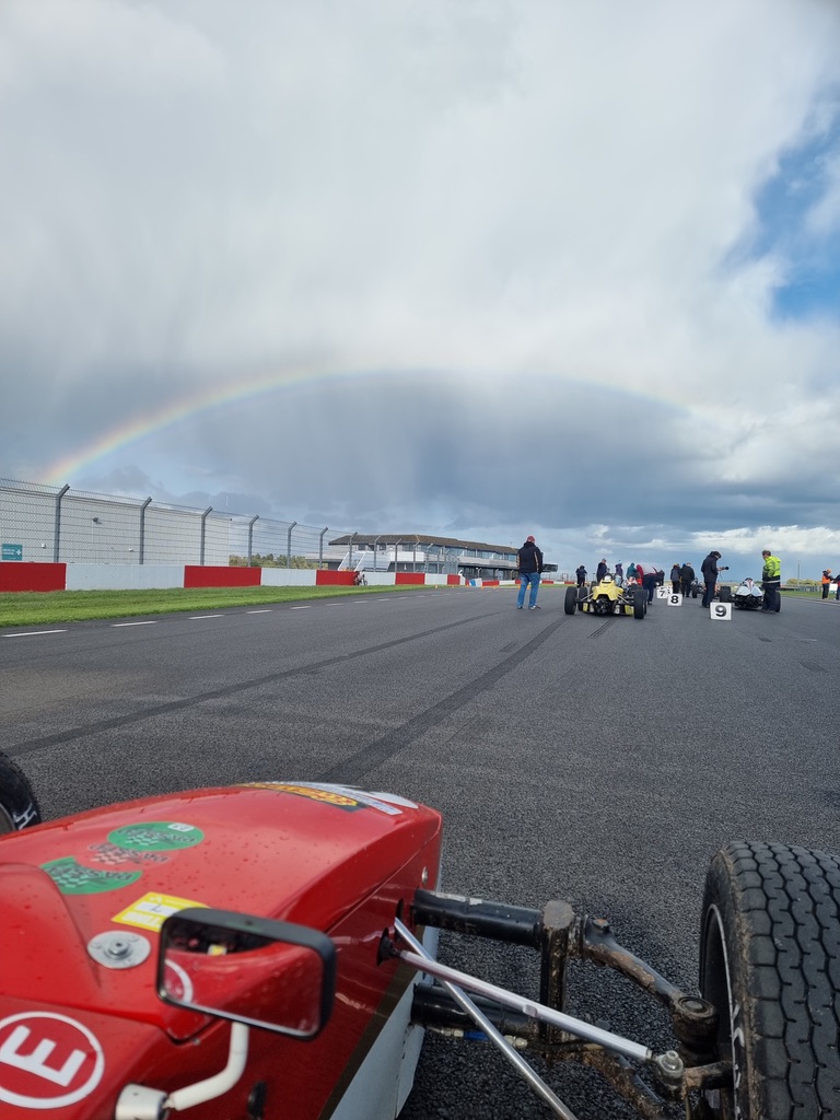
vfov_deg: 71.6
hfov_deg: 56.8
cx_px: 420
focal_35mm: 24
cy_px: 560
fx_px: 777
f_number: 1.8
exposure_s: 1/1000
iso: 50
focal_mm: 6.7
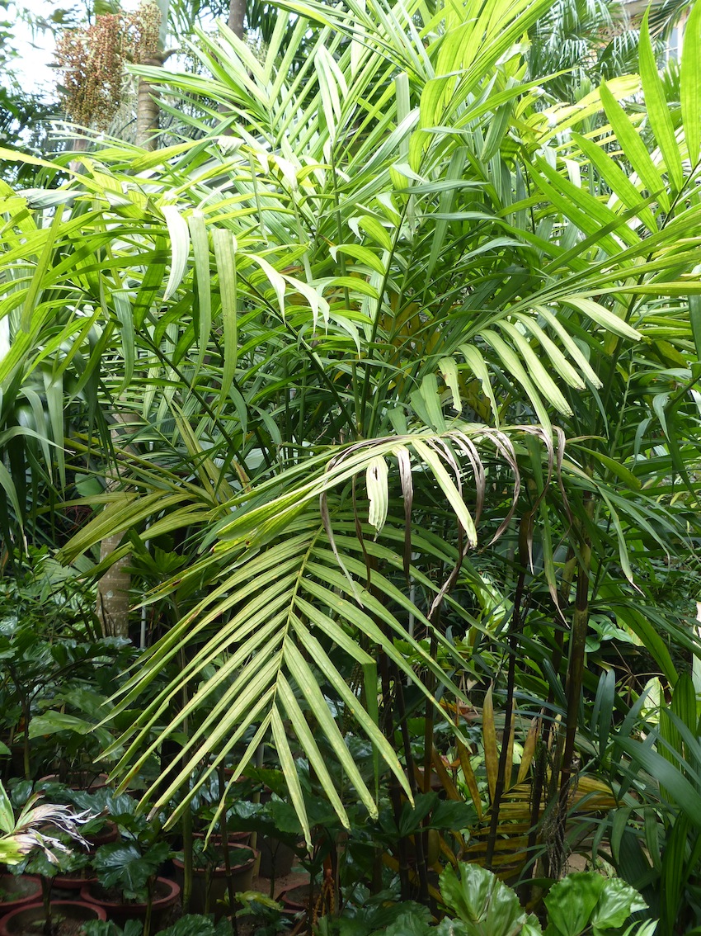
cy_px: 468
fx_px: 999
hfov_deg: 38.7
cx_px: 350
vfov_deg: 50.1
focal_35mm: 37
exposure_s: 1/100
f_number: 2.8
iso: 100
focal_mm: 6.6
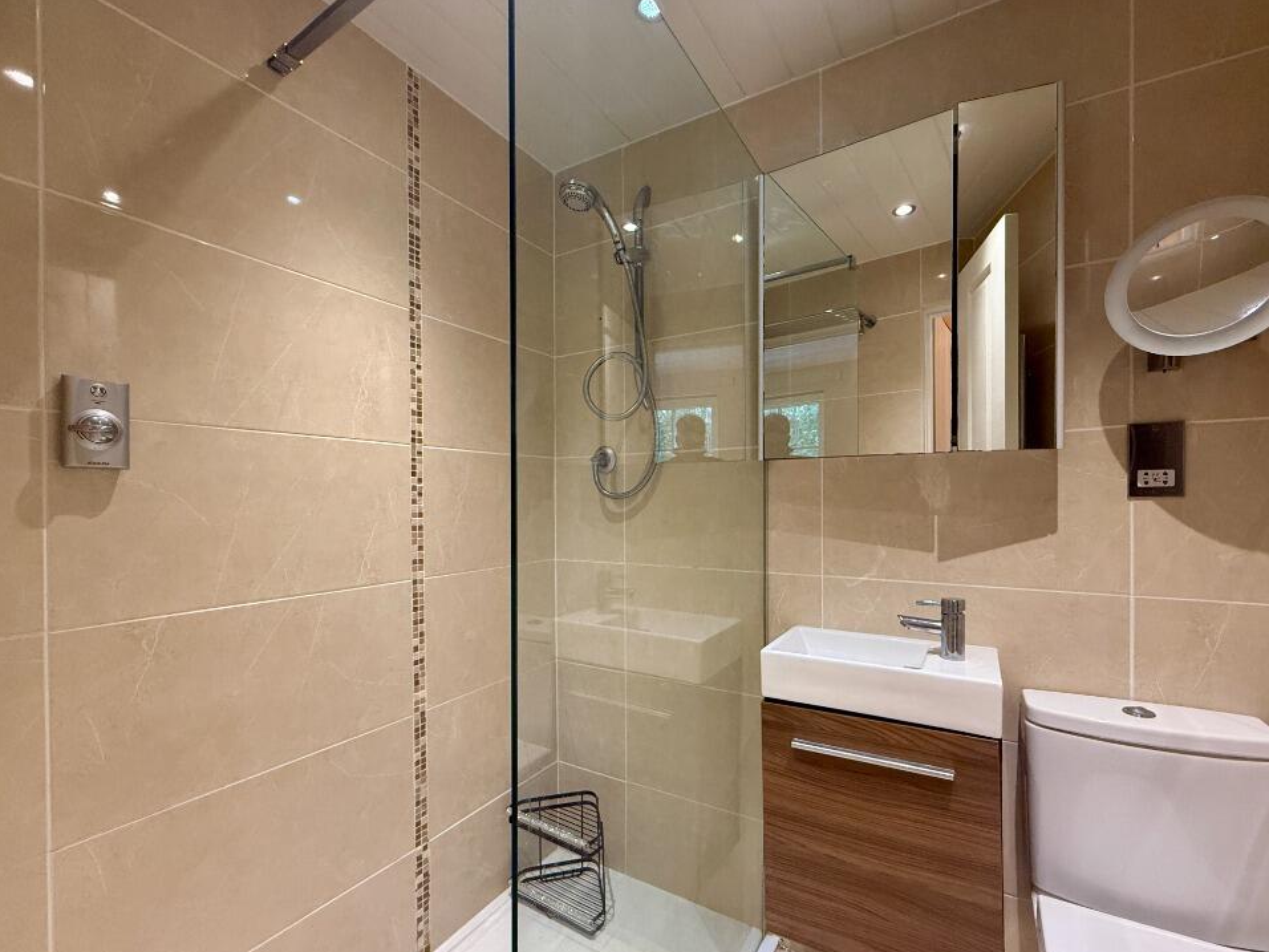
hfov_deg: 98.0
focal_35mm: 15
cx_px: 674
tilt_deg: +0.0
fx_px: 550
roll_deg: +0.1
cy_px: 505
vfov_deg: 81.7
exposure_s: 1/100
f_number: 2.2
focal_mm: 2.22
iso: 320
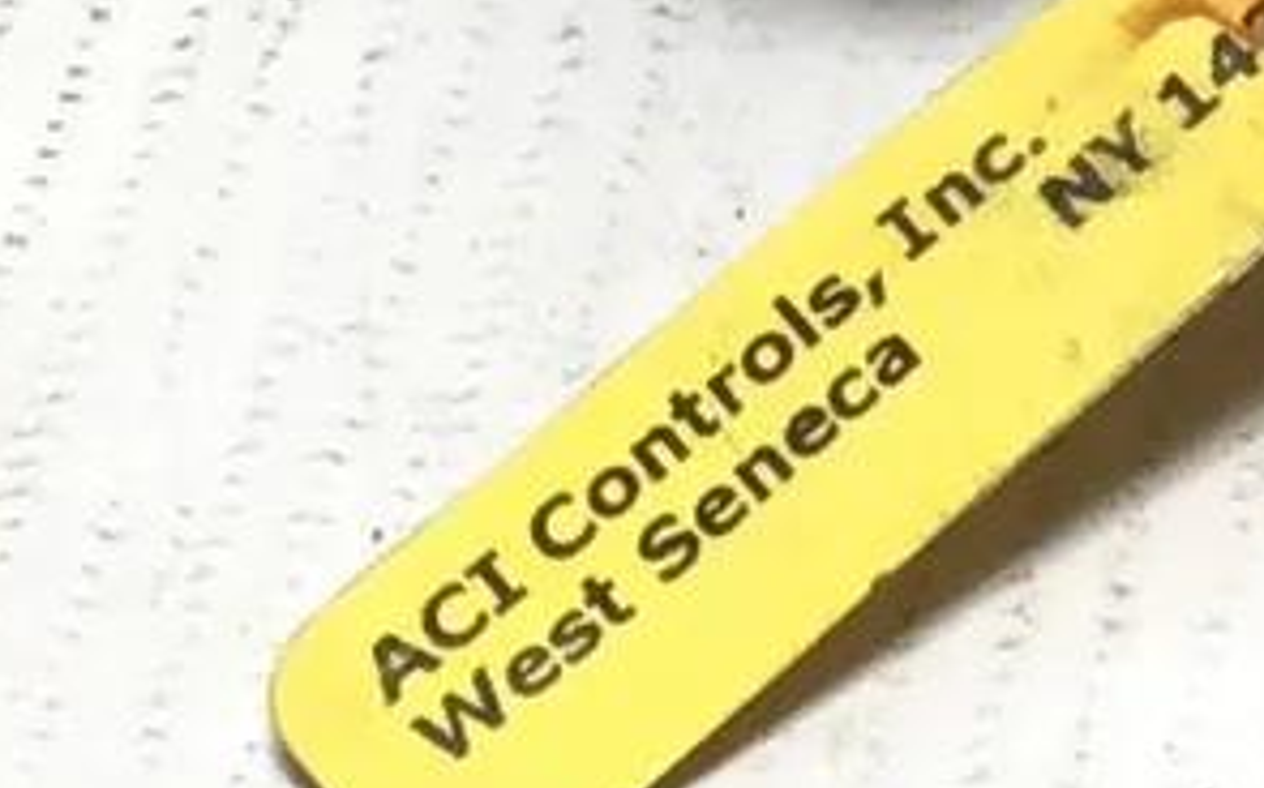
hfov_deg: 8.9
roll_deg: -3.4
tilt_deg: -37.3
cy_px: -1495
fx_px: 7678
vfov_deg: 5.5
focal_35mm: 223
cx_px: 2447
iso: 25
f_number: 2.4
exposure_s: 1/120
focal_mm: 3.3
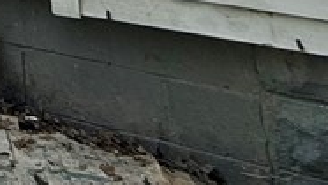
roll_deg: +1.2
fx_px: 731
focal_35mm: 84
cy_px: -490
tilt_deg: +12.2
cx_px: -420
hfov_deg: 15.8
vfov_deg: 8.9
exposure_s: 1/820
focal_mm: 2.22
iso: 50
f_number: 2.2
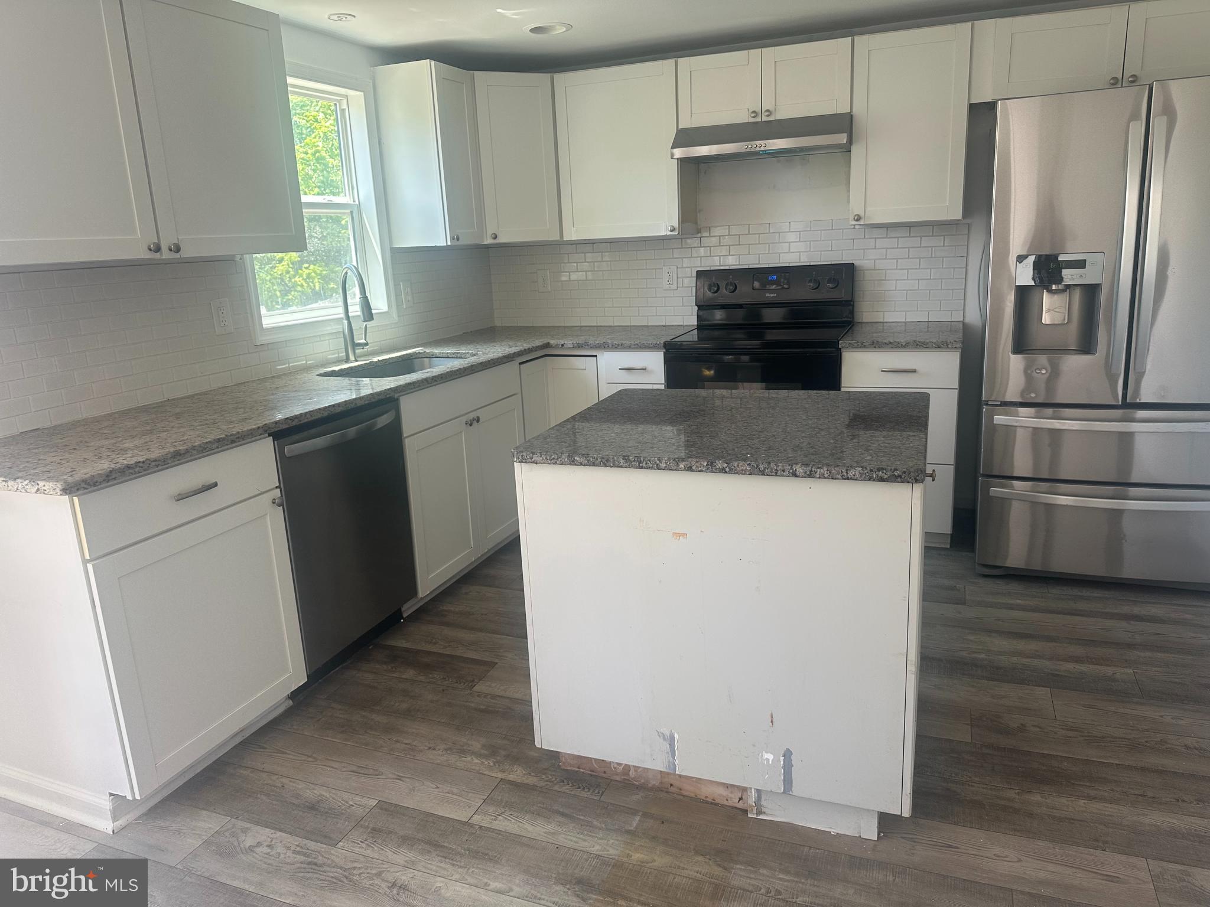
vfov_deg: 56.8
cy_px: 454
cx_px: 605
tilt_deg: -14.7
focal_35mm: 24
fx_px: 839
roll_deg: +1.5
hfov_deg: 71.6
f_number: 1.78
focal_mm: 6.86
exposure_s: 1/121
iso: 64
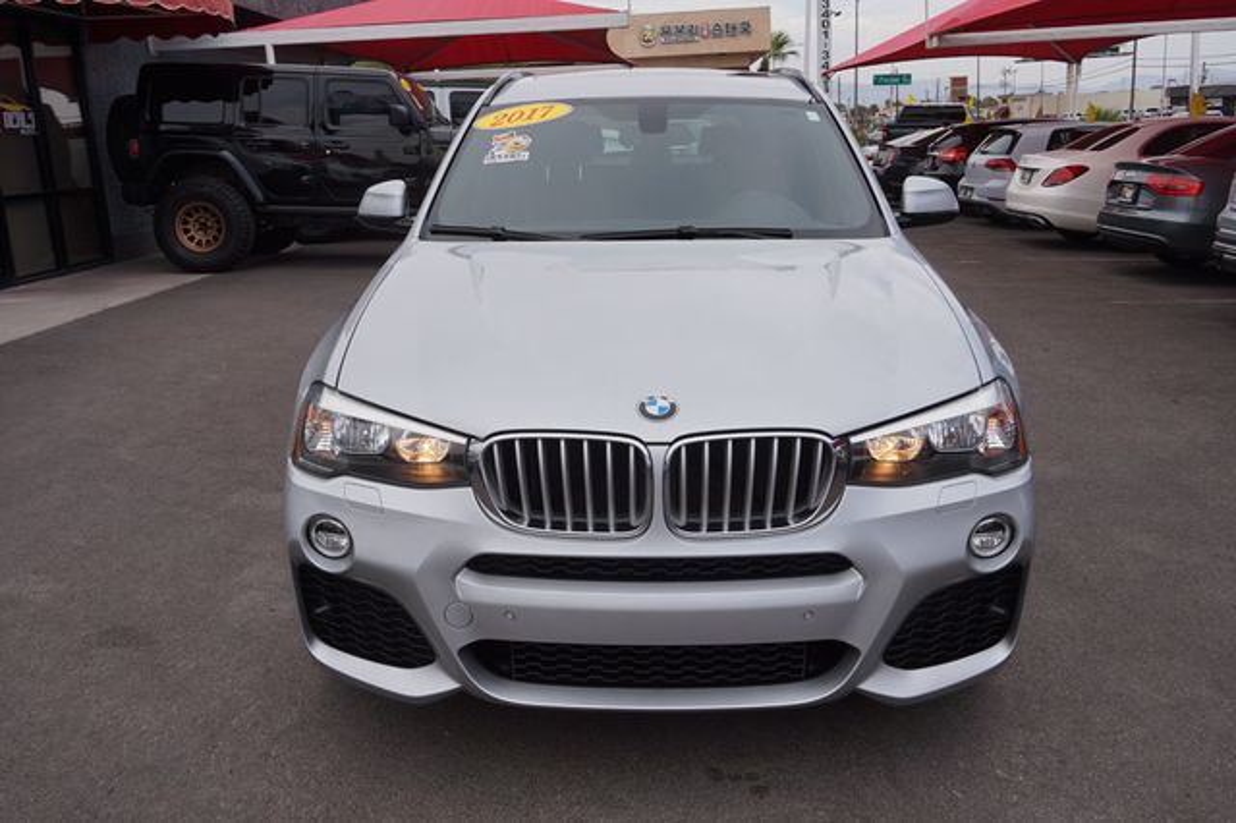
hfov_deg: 59.5
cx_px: 618
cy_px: 412
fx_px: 1081
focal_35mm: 32
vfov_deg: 41.7
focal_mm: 21
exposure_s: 1/250
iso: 100
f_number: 6.3
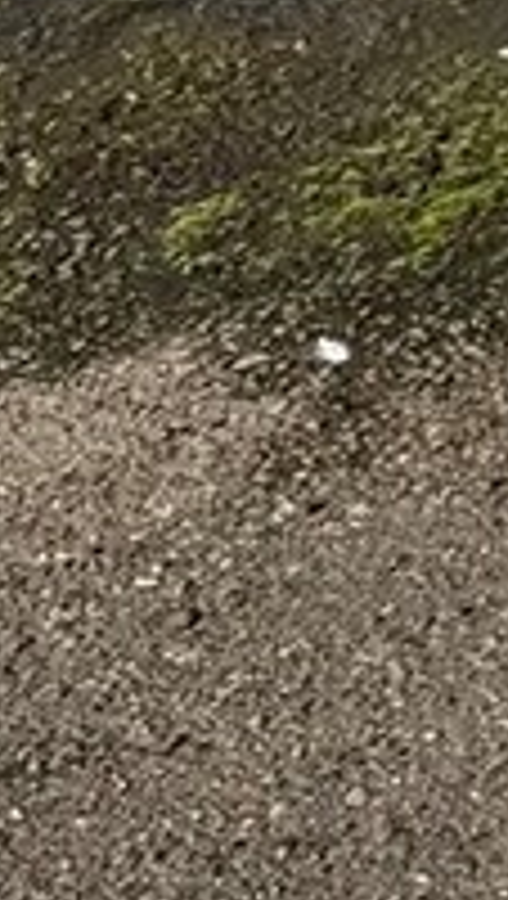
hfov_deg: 5.4
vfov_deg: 11.4
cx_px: 2257
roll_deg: +3.4
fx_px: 4487
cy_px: 369
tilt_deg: -30.8
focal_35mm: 188
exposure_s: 1/3953
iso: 80
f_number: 1.78
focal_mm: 6.76
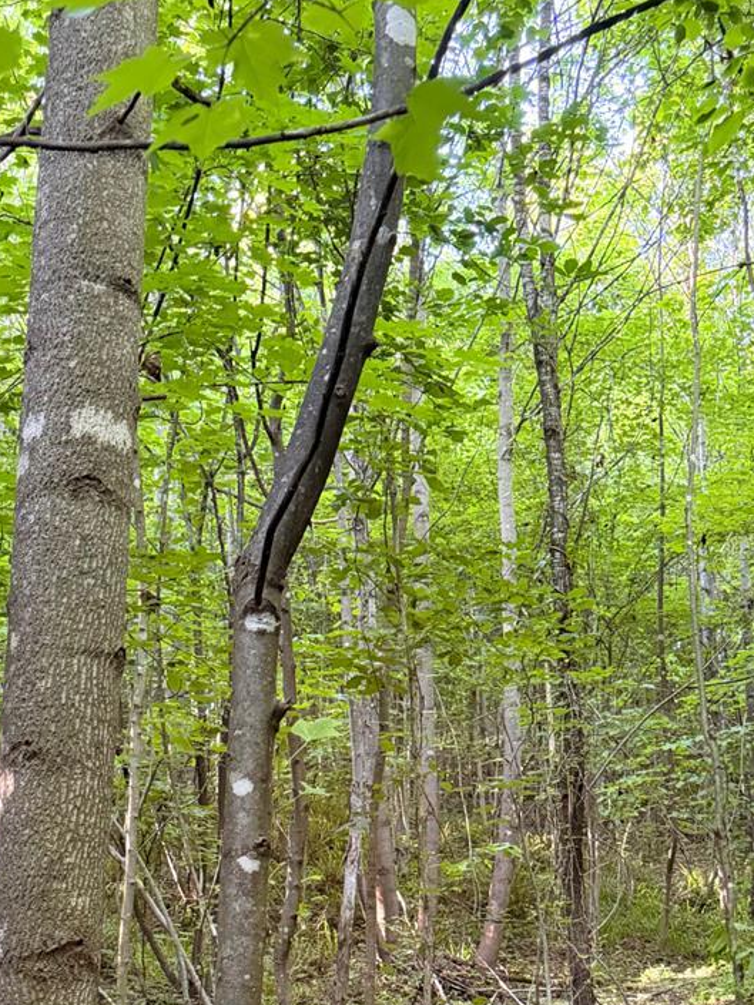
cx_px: 330
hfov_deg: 28.5
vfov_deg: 35.5
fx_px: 1481
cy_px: 882
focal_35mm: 51
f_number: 1.78
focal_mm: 6.76
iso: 800
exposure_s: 1/60
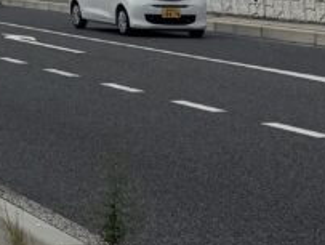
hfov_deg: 11.4
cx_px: -383
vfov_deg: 9.1
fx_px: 1420
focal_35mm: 151
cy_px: -283
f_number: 1.78
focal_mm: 6.76
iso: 80
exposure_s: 1/12346
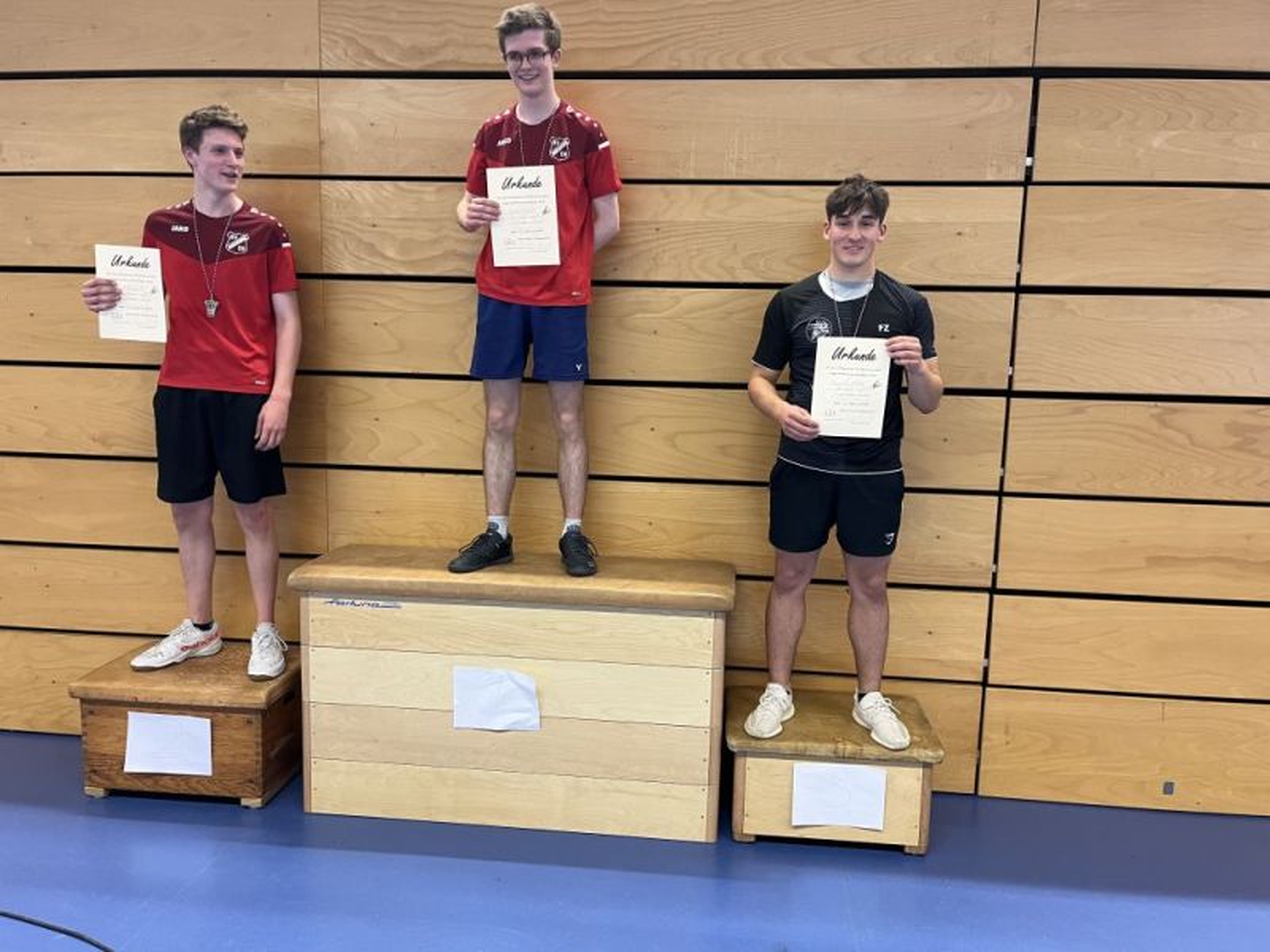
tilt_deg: -8.5
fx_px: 954
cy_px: 476
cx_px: 635
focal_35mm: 26
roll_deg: -2.0
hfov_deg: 67.3
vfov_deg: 53.1
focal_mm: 5.1
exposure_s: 1/50
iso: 160
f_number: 1.6
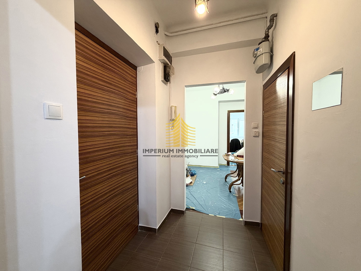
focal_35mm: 14
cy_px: 136
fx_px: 146
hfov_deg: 102.1
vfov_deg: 85.7
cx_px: 180
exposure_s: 1/50
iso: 160
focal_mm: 2.22
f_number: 2.2
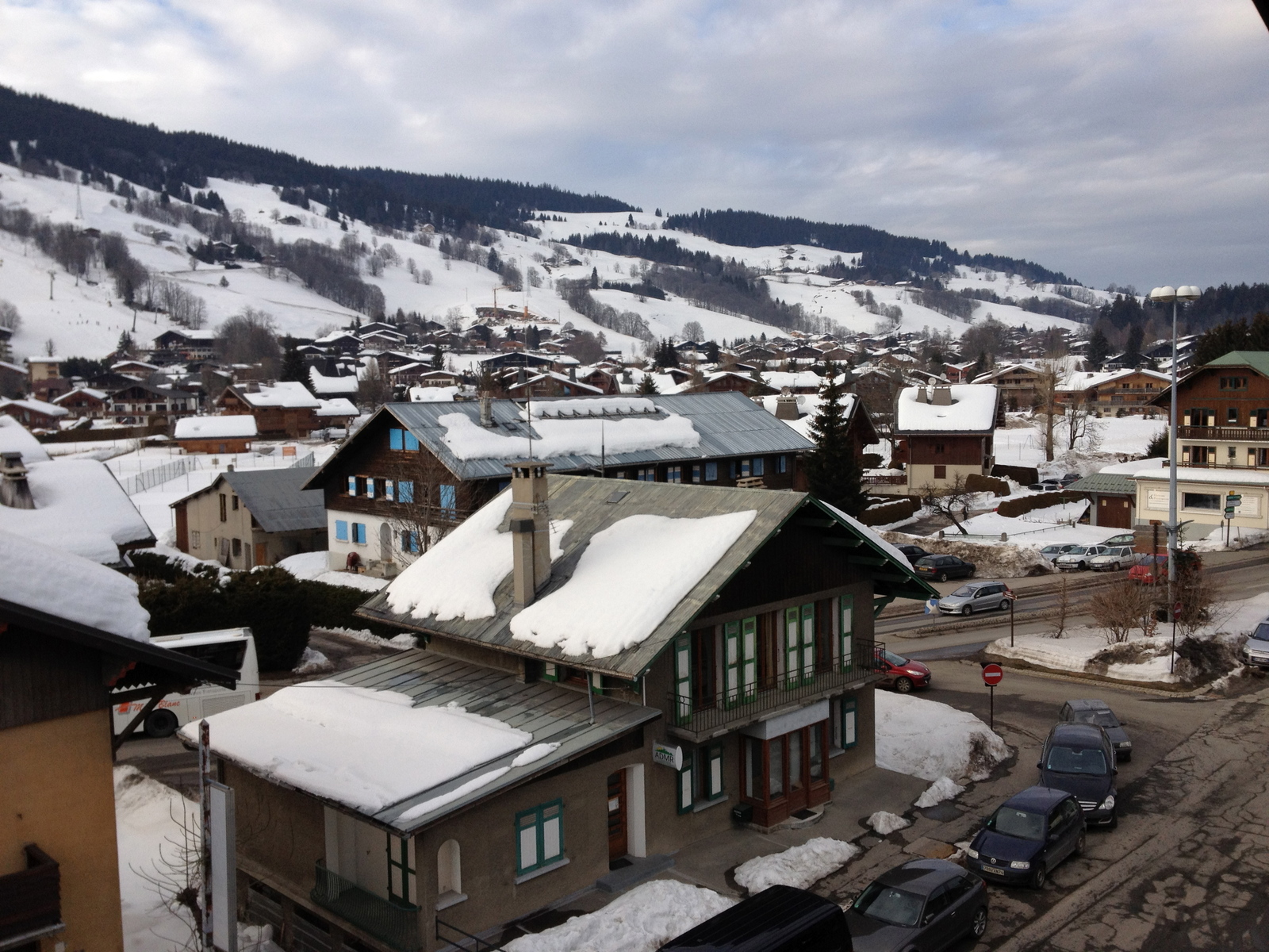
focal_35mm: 35
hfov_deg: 52.6
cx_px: 634
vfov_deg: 40.7
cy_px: 476
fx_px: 1283
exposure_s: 1/782
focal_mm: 4.28
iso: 64
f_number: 2.4
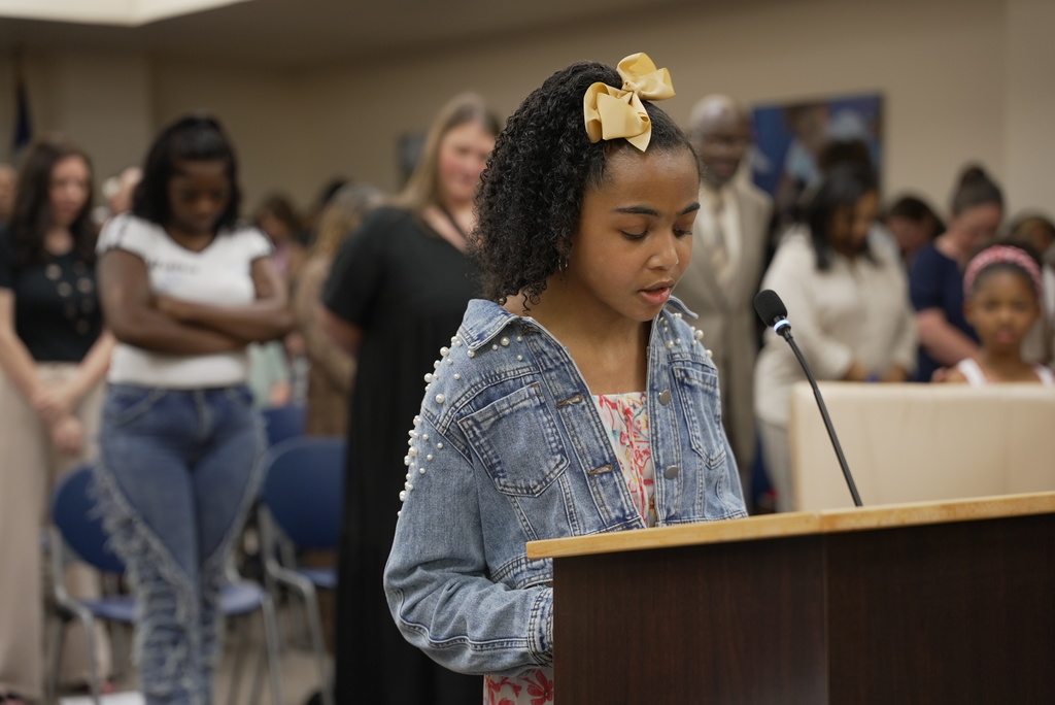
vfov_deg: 19.5
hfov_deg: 28.8
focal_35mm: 70
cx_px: 528
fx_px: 2052
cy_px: 352
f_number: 2.8
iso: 640
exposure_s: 1/125
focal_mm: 70
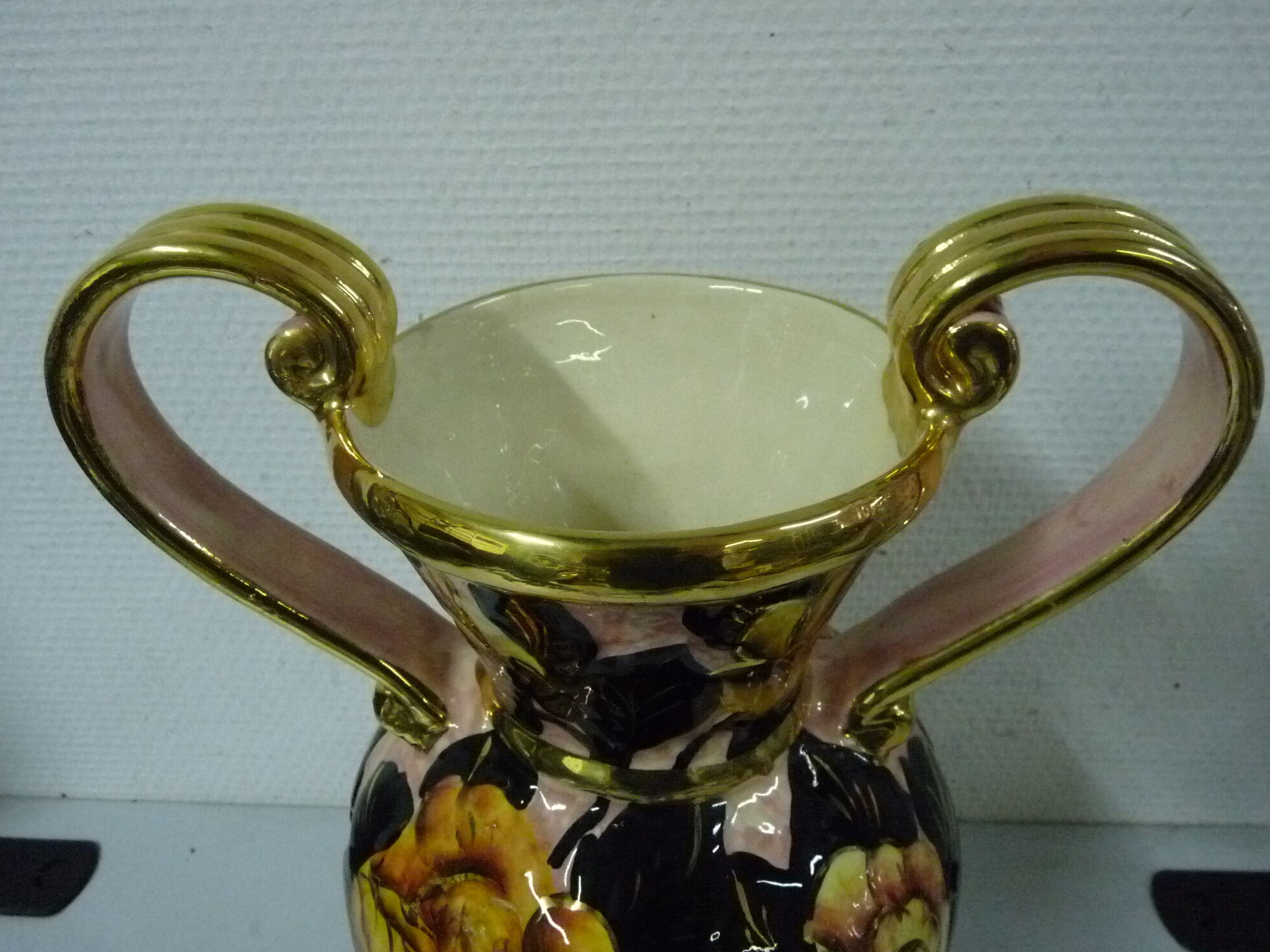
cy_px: 463
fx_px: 1027
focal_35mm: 28
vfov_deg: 49.7
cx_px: 645
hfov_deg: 63.4
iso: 800
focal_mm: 4.8
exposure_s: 1/40
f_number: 2.8
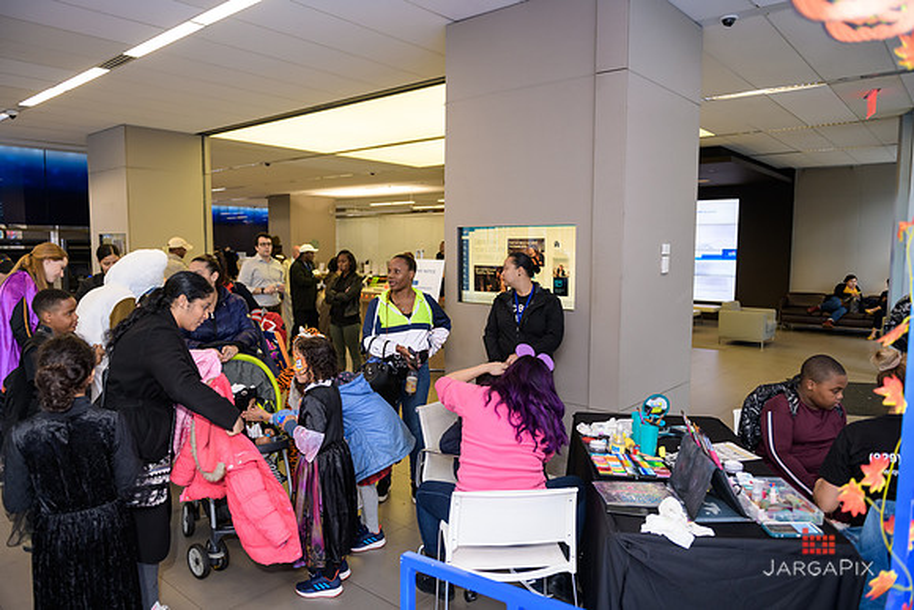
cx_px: 457
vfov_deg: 53.2
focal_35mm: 24
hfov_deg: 73.7
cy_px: 305
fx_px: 609
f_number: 3.2
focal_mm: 24
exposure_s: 1/125
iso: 800
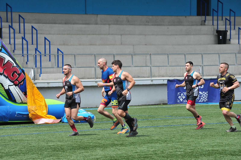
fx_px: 1338
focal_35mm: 200
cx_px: 120
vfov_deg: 6.9
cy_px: 80
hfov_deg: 10.3
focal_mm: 200
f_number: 11
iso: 400
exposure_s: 1/400
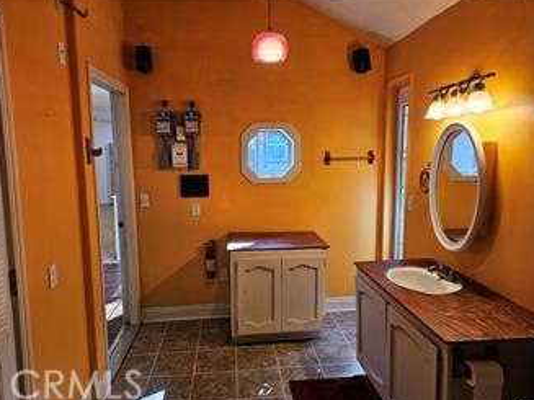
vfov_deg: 56.8
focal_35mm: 24
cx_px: 269
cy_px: 199
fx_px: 370
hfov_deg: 71.6
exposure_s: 1/120
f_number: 1.7
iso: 160
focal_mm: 6.3
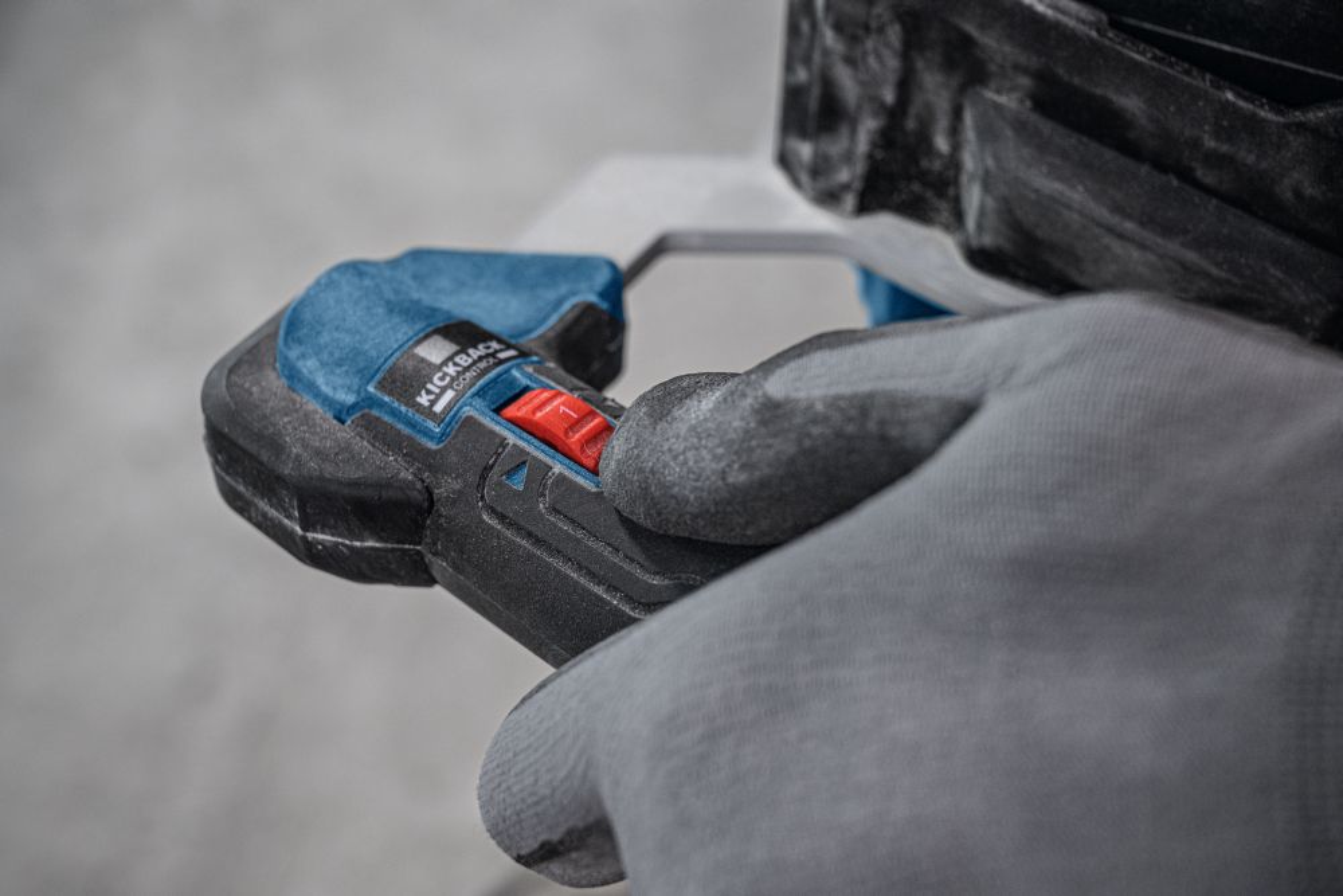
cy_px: 448
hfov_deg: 38.2
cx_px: 672
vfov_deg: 26.0
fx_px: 1940
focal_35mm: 52
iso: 1000
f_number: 6.3
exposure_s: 1/160
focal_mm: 52
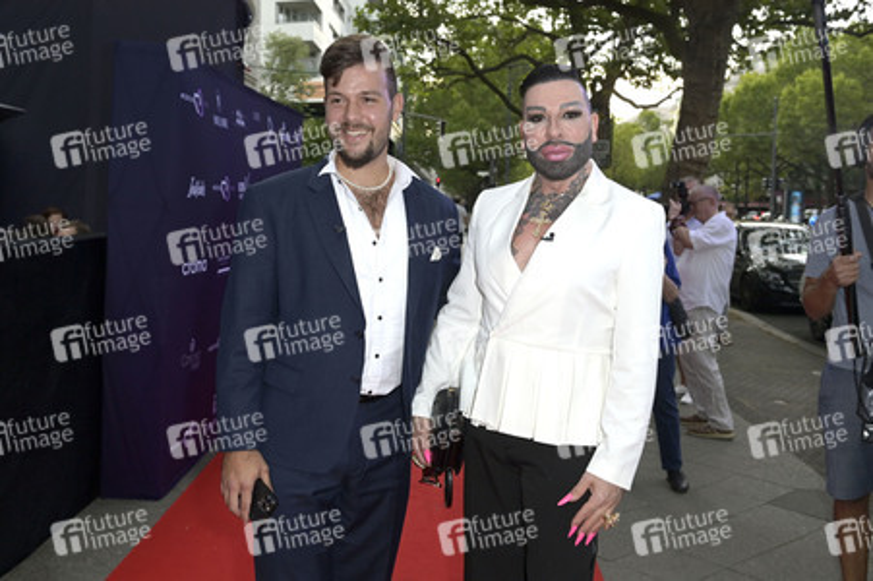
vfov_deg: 35.0
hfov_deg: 50.7
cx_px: 436
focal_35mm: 38
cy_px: 290
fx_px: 921
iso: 1000
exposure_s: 1/250
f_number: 5.6
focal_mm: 38
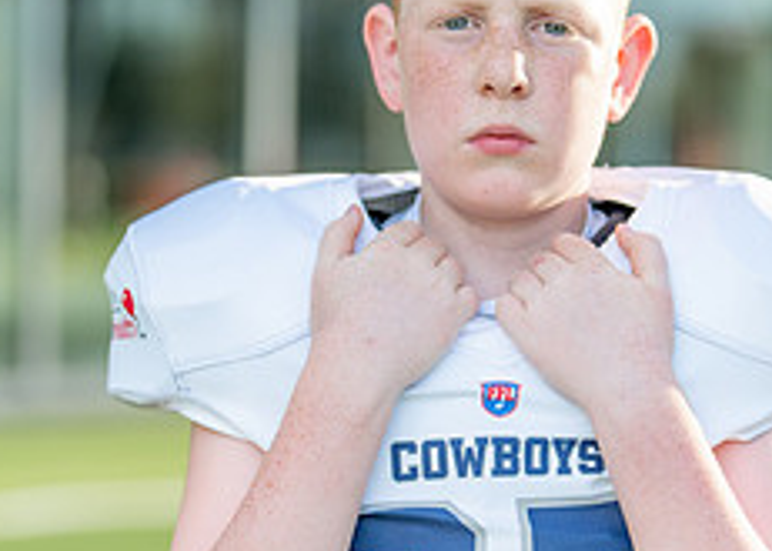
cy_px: 377
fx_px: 2894
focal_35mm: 132
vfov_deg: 10.9
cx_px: 571
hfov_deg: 15.1
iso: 100
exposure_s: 1/2000
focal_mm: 50
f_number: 1.2
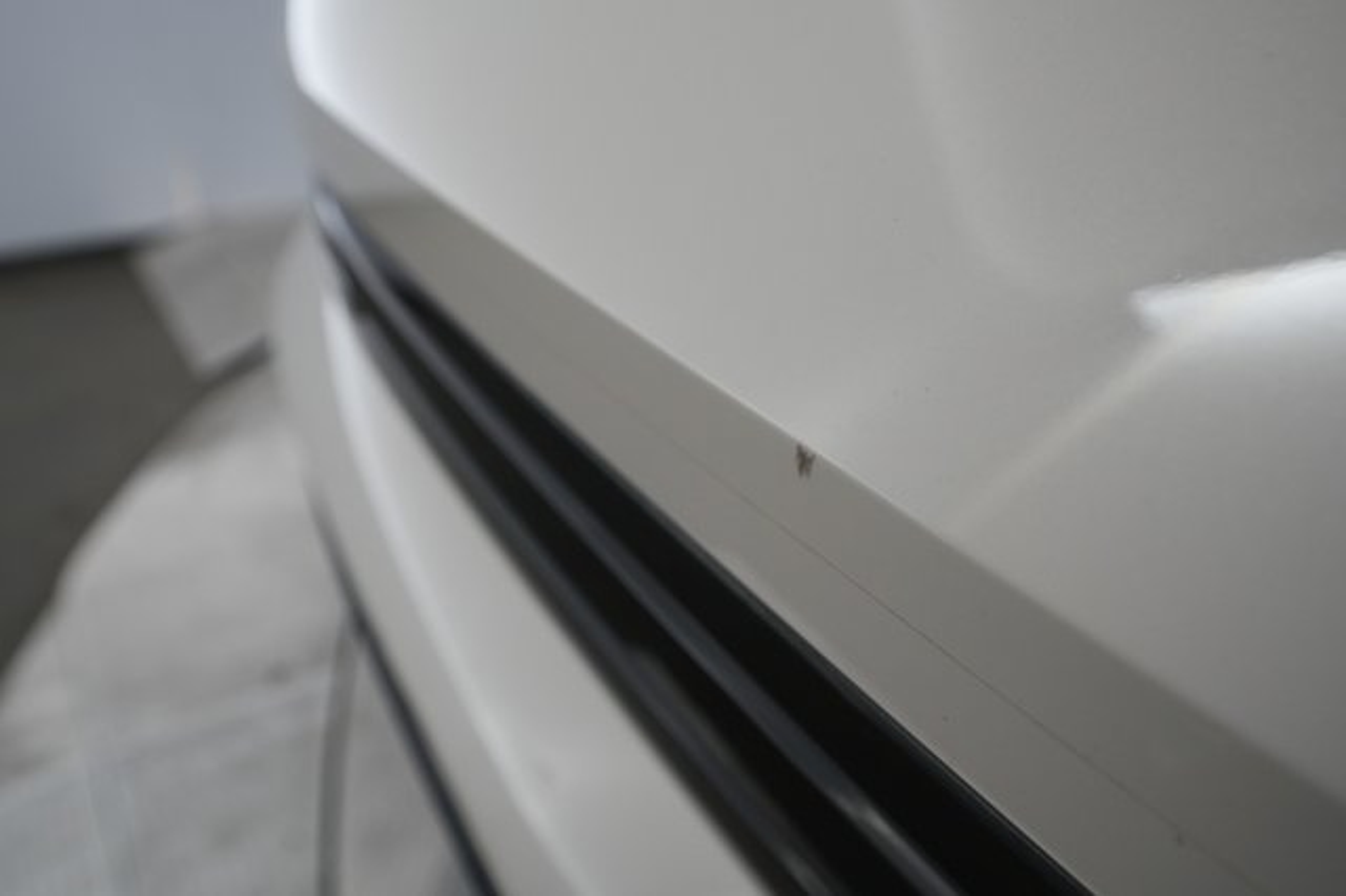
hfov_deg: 65.5
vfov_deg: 46.4
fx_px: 1046
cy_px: 448
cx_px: 673
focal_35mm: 28
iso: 1250
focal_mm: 28
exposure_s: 1/80
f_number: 5.6
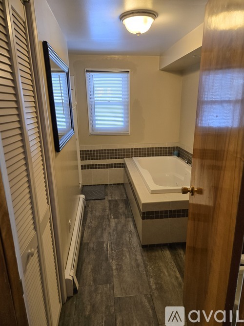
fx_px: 216
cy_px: 163
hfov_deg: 58.9
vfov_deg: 73.9
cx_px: 122
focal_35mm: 23
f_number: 1.8
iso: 200
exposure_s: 1/120
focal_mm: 5.4
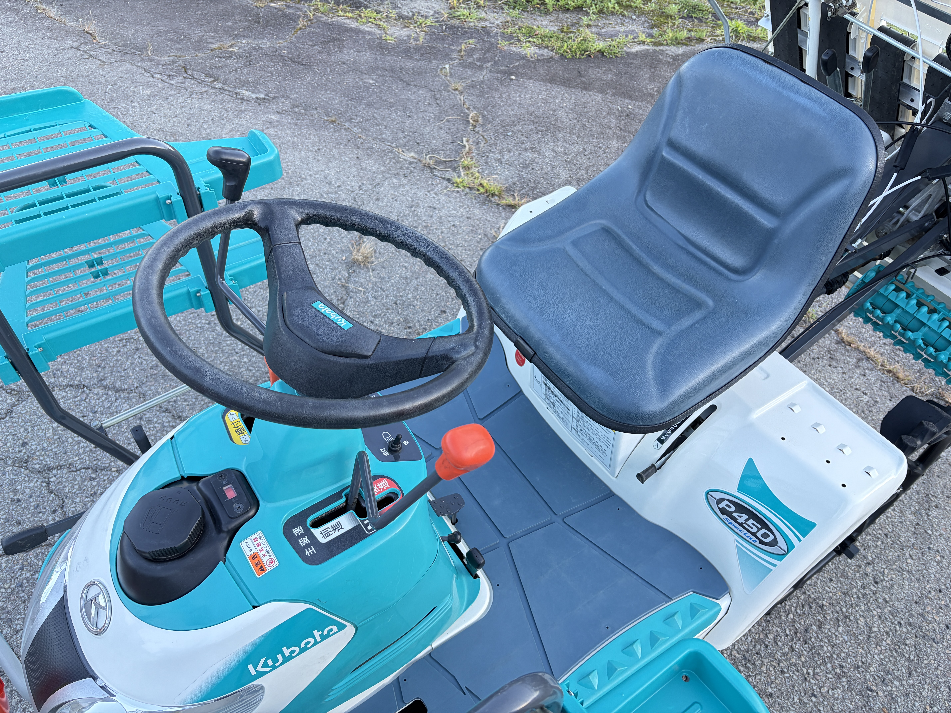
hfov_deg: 67.3
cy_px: 356
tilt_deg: -46.9
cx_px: 476
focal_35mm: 26
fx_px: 714
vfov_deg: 53.1
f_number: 1.6
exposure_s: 1/121
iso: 50
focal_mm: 5.96
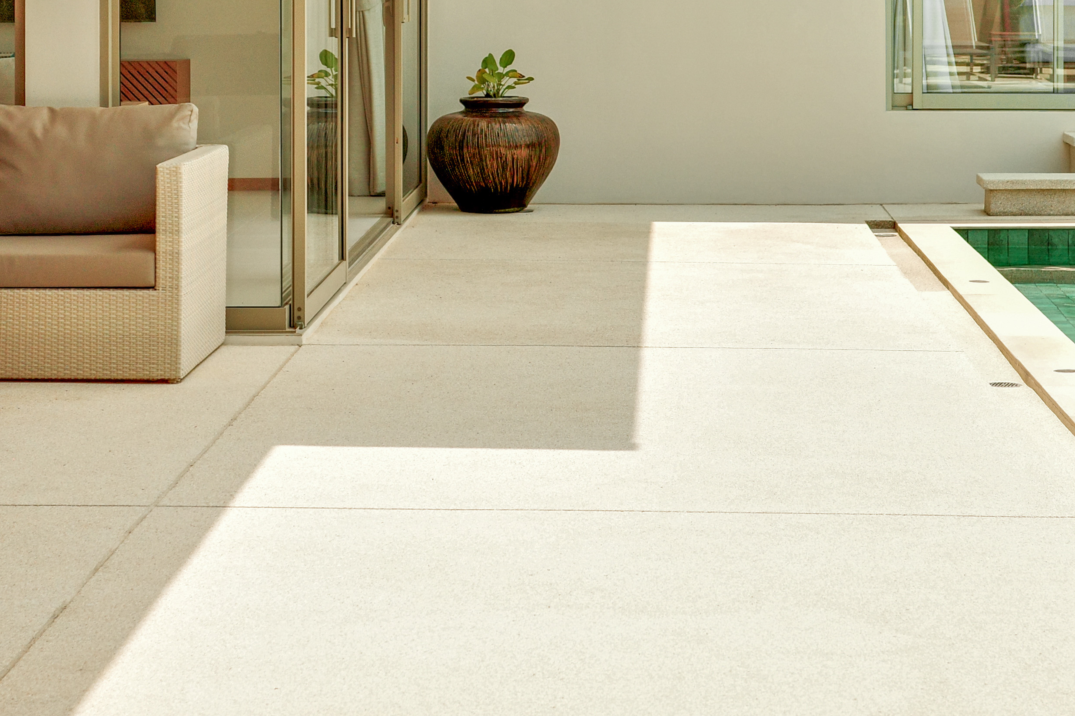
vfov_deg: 13.9
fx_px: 2896
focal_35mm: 97
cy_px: -37
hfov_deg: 21.0
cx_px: 690
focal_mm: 26
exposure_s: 1/2500
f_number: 2.8
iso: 200
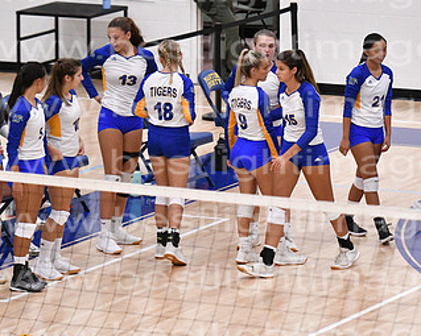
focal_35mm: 307
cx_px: 286
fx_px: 3824
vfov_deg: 5.0
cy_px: 136
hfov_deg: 6.3
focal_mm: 120
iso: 6400
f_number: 3.2
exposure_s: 1/1000
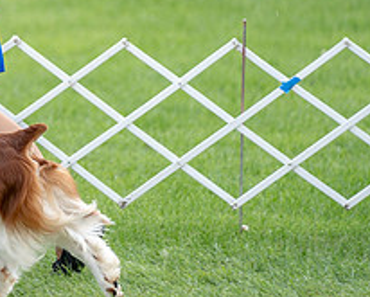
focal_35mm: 542
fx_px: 5938
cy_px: -11
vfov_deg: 2.9
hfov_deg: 3.6
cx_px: -110
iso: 100
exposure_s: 1/500
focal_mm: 176
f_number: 2.8
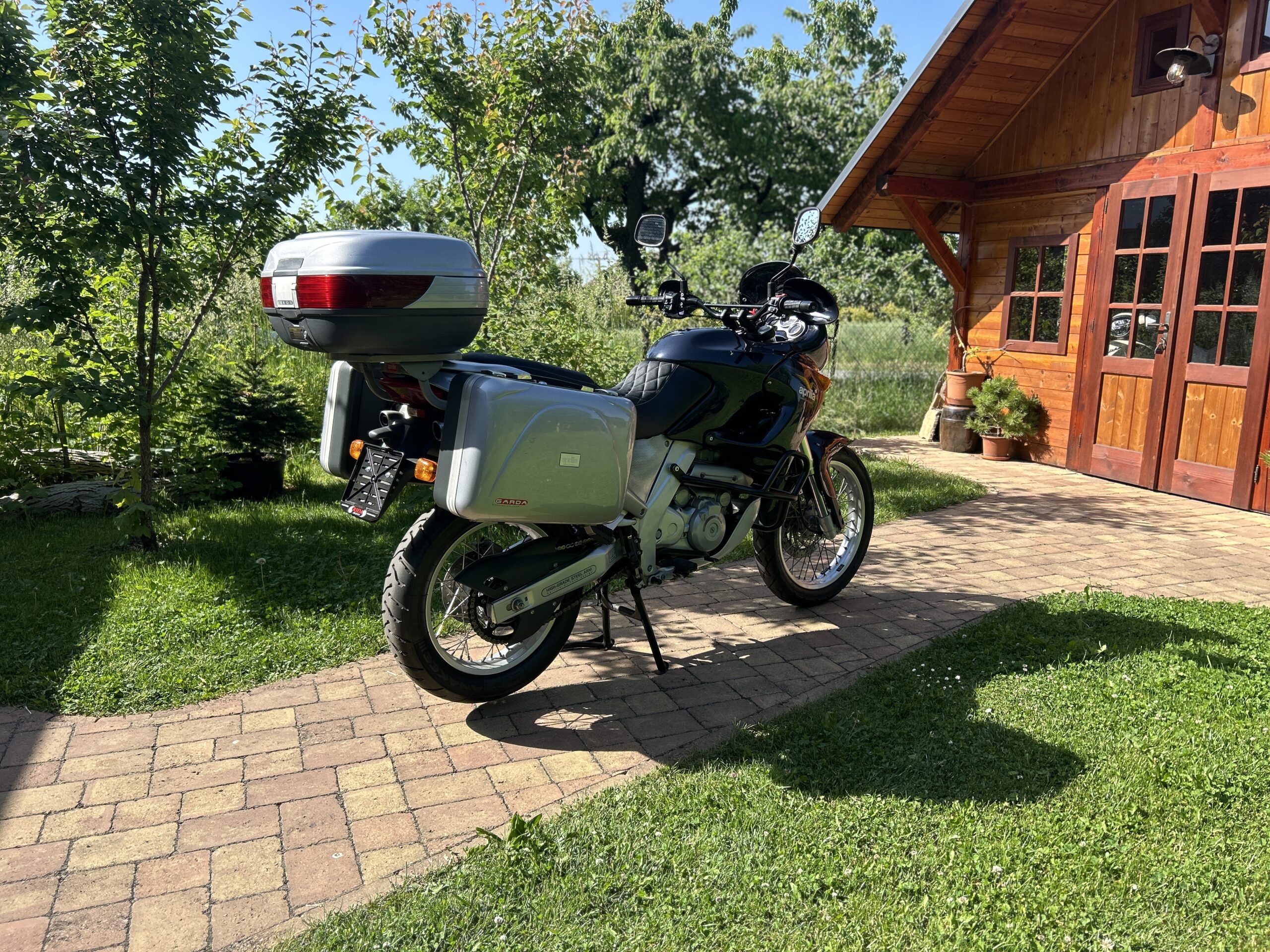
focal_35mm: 26
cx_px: 635
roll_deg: -0.5
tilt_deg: -8.7
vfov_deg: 53.1
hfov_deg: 67.3
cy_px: 476
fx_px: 954
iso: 50
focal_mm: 5.7
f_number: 1.5
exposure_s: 1/1029
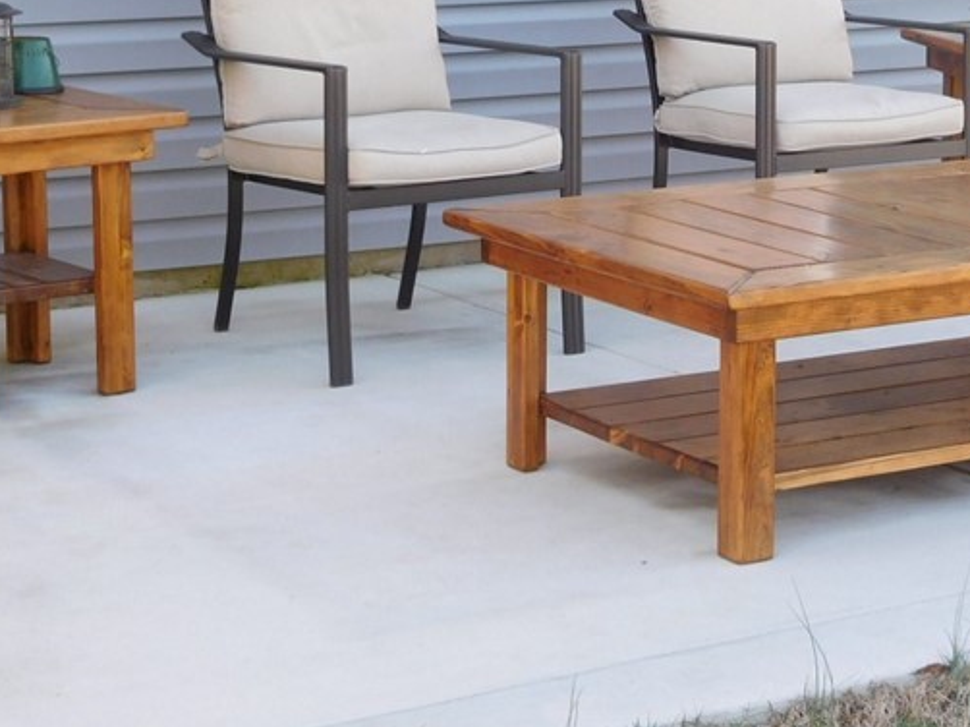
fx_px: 2857
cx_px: 721
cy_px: 234
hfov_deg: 19.1
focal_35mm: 102
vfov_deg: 14.5
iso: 125
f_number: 4.1
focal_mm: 8.9
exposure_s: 1/125
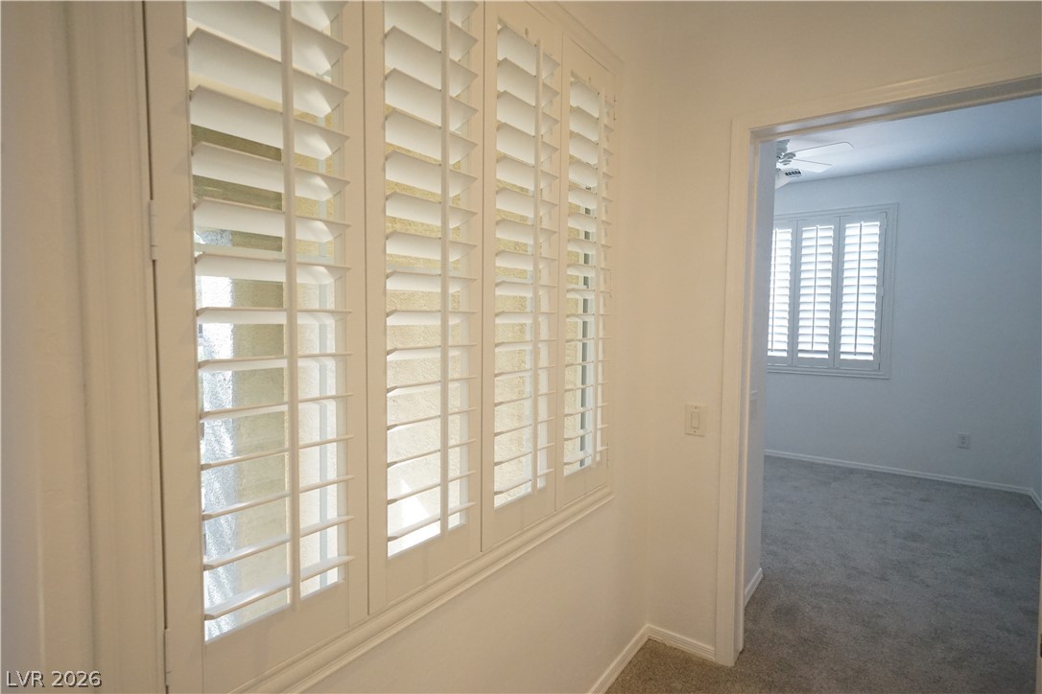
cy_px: 347
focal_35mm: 19
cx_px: 521
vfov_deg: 64.6
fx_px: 550
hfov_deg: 86.9
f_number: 5.6
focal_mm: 19
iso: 5000
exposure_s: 1/250
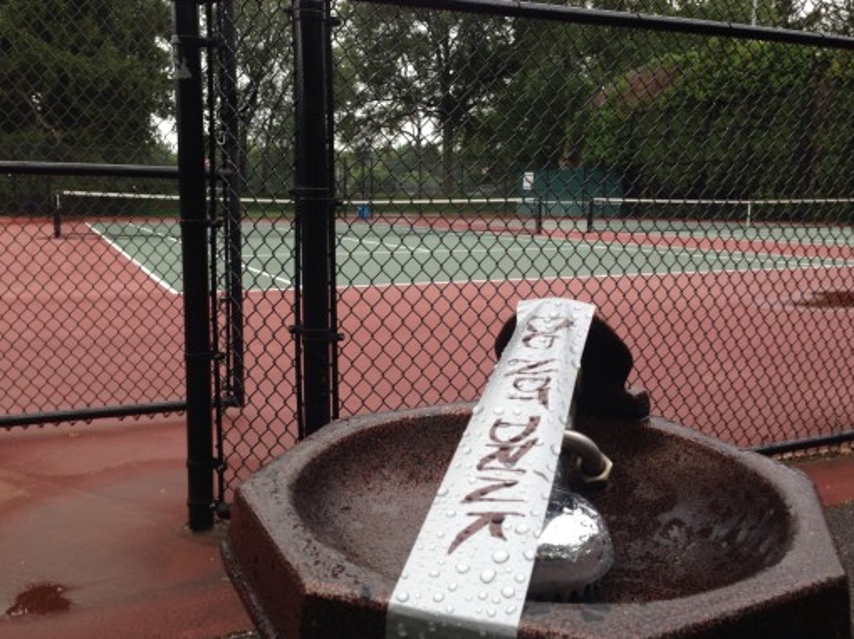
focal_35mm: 34
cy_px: 314
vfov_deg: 41.7
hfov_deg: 54.0
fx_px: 838
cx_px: 435
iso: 50
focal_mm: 4.12
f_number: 2.4
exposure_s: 1/60
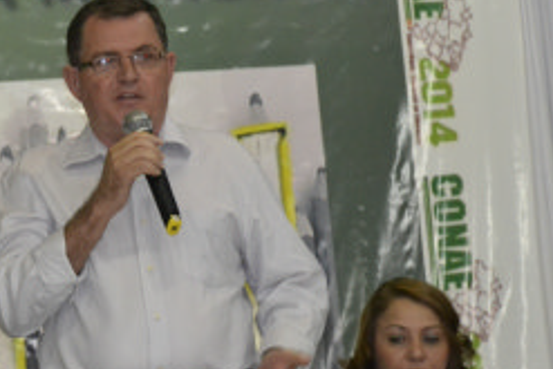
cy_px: 216
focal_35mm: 273
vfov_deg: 5.0
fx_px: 4196
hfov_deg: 7.5
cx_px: 67
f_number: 5.6
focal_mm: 90
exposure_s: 1/40
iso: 3200
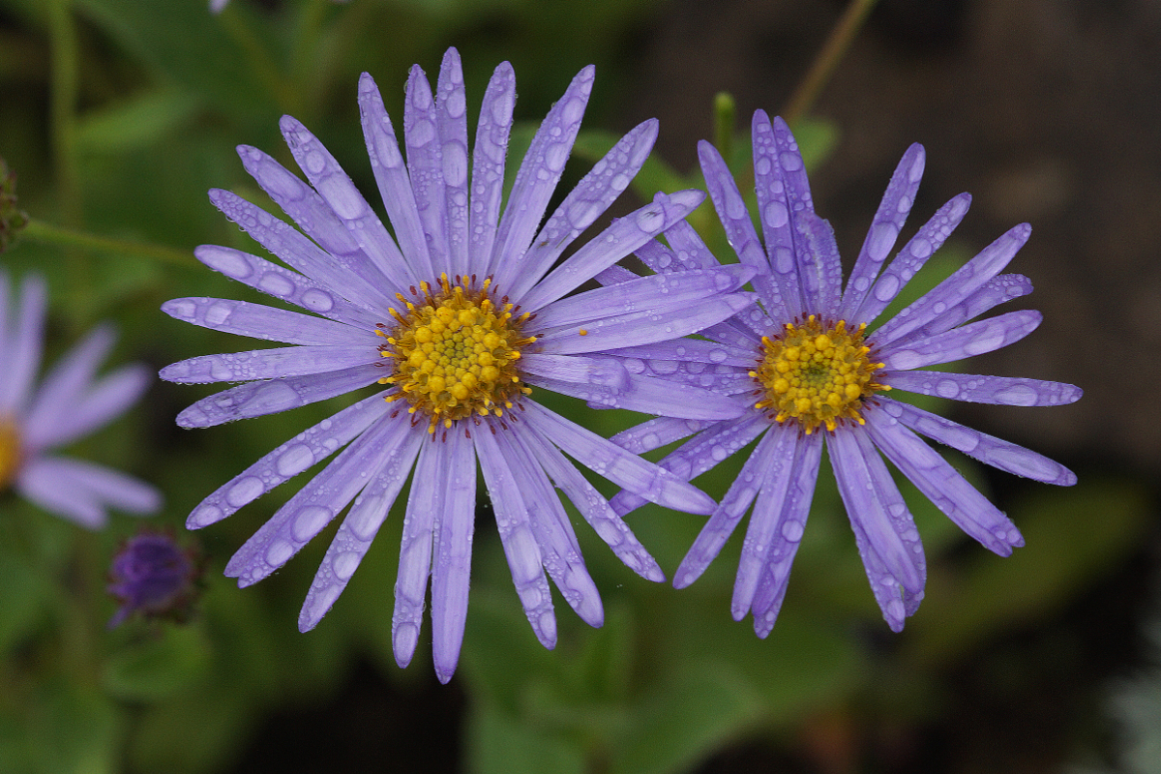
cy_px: 387
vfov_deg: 9.1
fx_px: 4837
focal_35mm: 150
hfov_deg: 13.7
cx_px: 580
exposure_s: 1/160
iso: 320
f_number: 5
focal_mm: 100
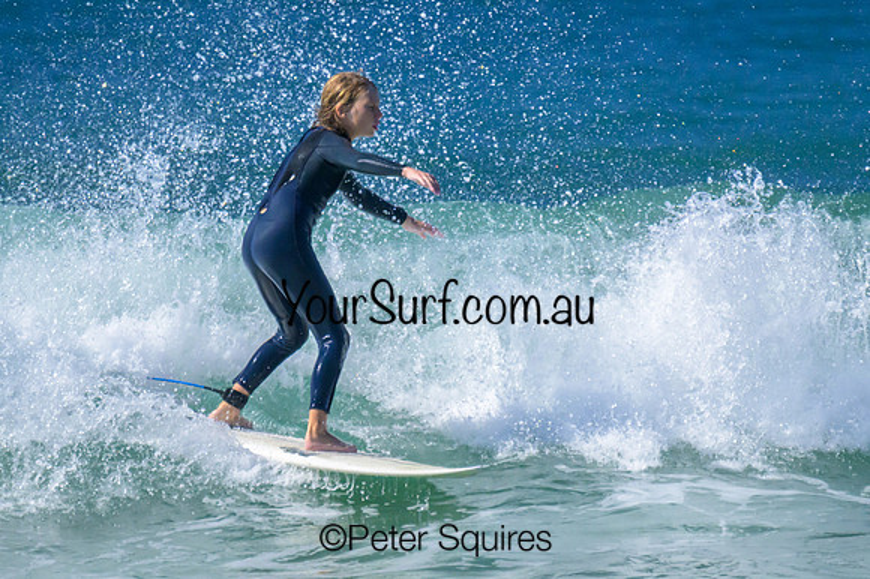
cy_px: 265
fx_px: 25774
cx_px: 482
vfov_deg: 1.3
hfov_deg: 1.9
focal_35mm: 1067
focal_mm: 800
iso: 2200
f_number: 11
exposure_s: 1/2000
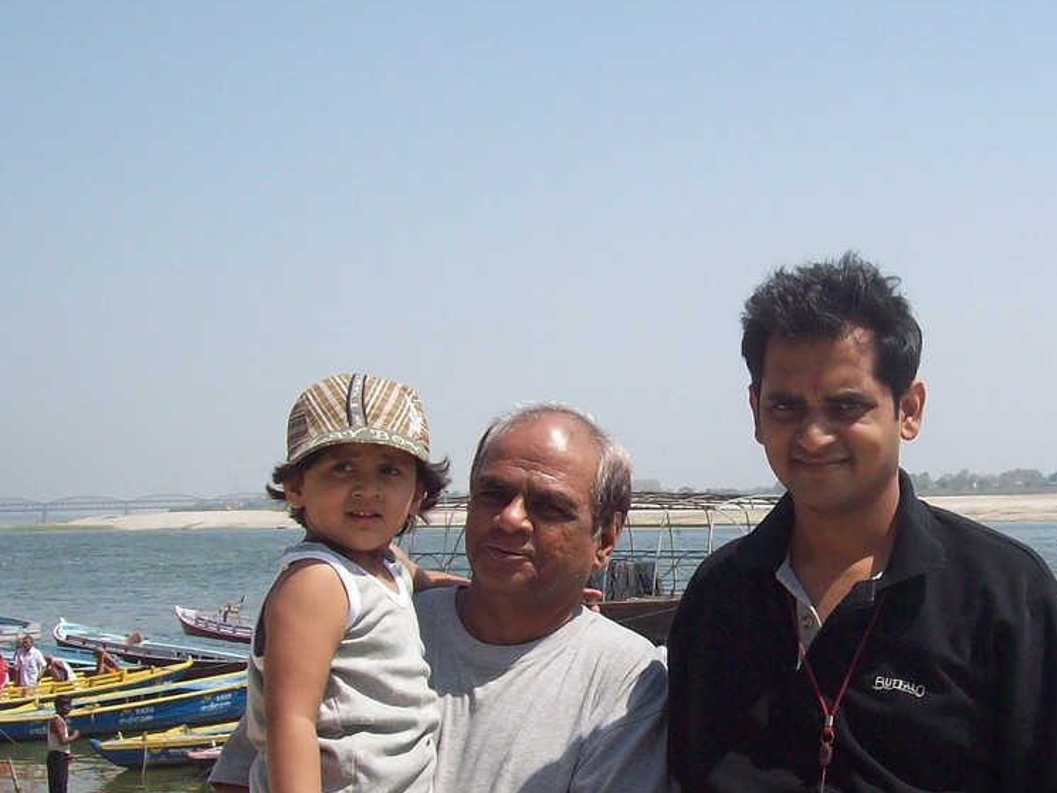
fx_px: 2016
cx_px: 741
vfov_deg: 22.1
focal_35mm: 66
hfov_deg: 29.1
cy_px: 548
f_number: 4.8
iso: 80
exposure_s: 1/561
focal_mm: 6
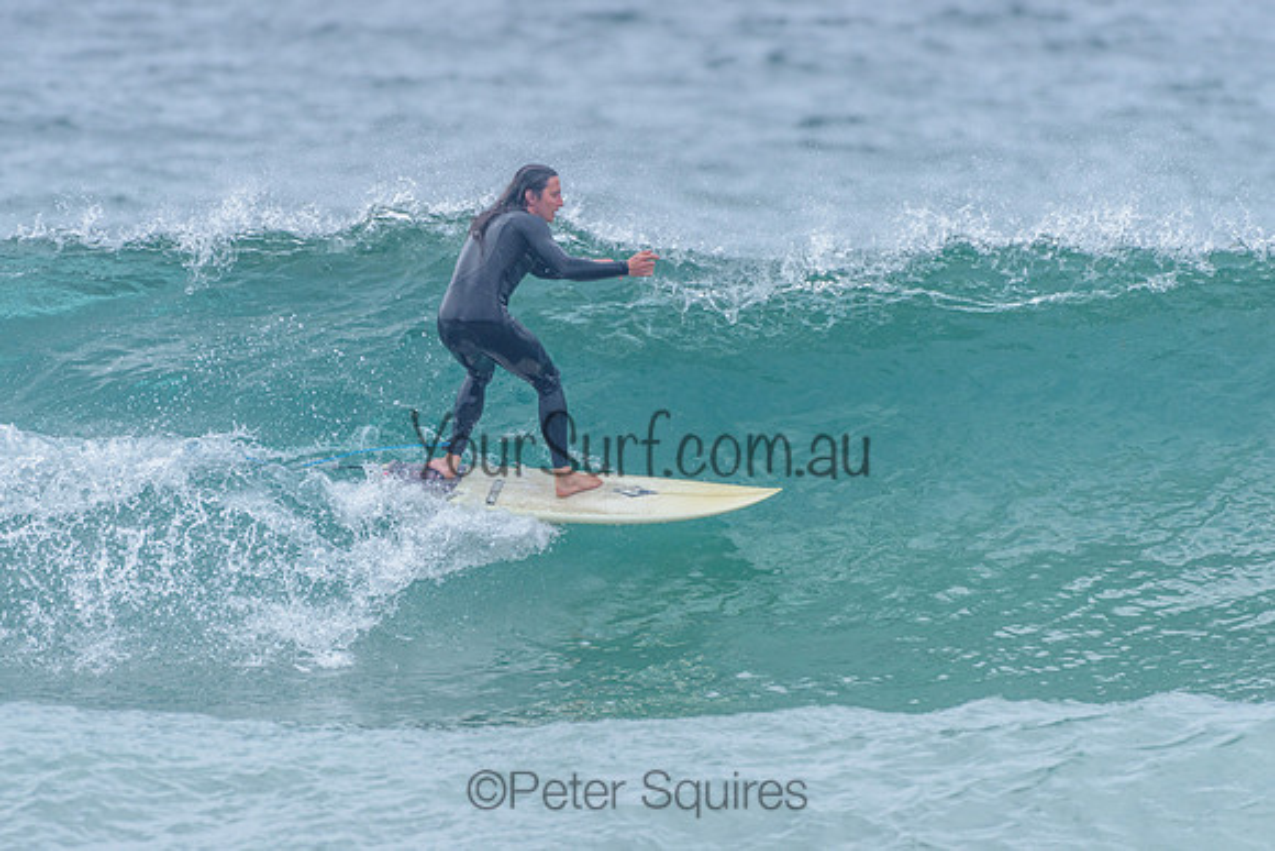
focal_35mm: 613
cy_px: 329
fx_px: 21708
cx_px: 612
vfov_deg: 2.2
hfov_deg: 3.4
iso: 250
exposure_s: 1/2000
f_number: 5.6
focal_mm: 500
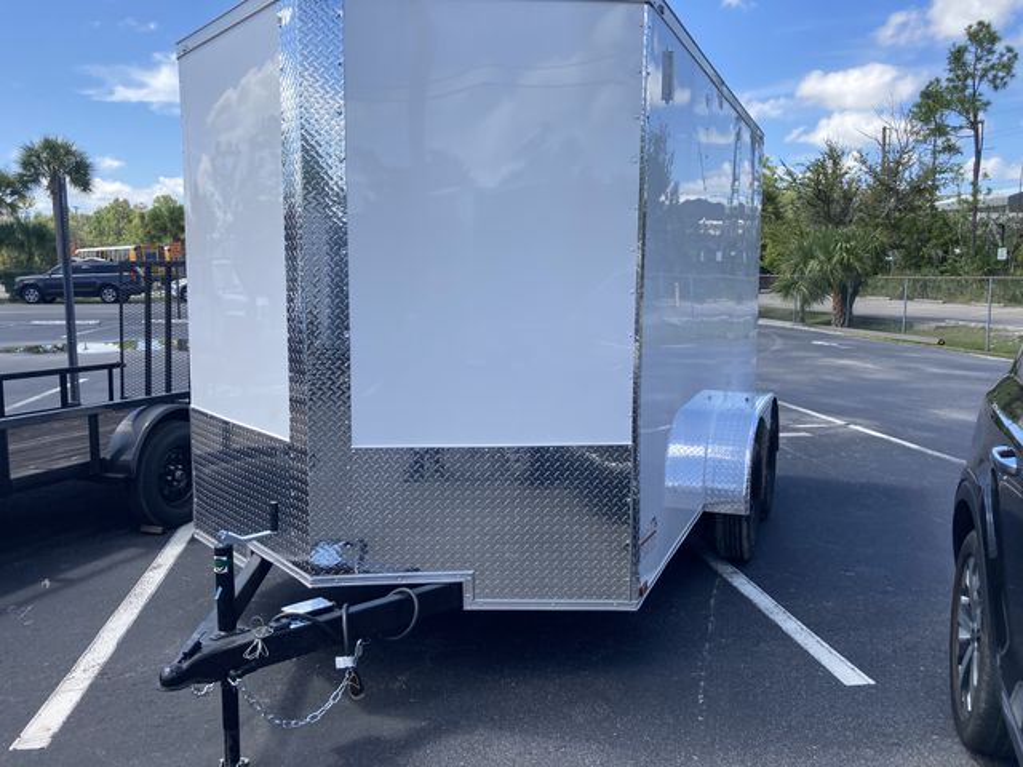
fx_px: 827
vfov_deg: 49.7
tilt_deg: -4.7
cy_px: 384
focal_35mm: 28
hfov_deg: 63.4
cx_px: 512
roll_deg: +1.0
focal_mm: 3.99
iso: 20
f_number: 1.8
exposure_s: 1/1000
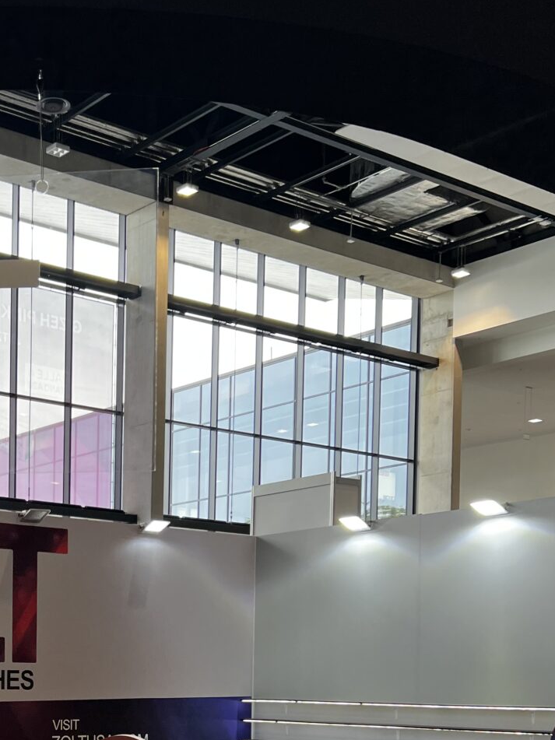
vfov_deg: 32.2
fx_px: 1197
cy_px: 705
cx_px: 0
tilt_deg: -1.1
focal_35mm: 56
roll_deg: -1.5
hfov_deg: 24.9
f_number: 1.5
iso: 32
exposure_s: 1/120
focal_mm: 5.7
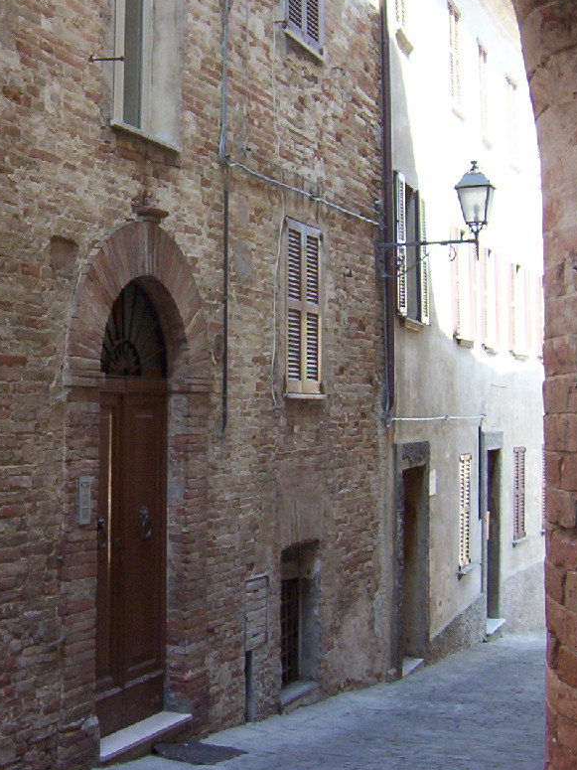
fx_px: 1223
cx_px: 158
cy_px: 302
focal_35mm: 55
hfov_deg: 26.3
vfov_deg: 34.8
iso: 100
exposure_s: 1/200
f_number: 2.76
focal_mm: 5.54
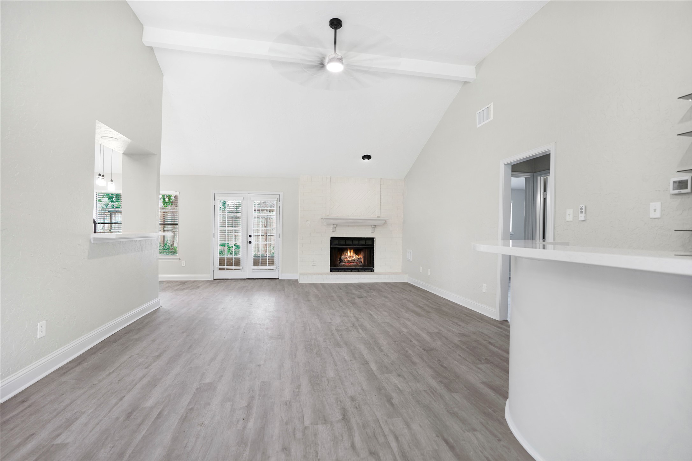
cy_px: 230
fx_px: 308
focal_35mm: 16
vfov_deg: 73.7
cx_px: 346
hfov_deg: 96.7
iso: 200
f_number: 3.5
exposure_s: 1/50
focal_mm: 16
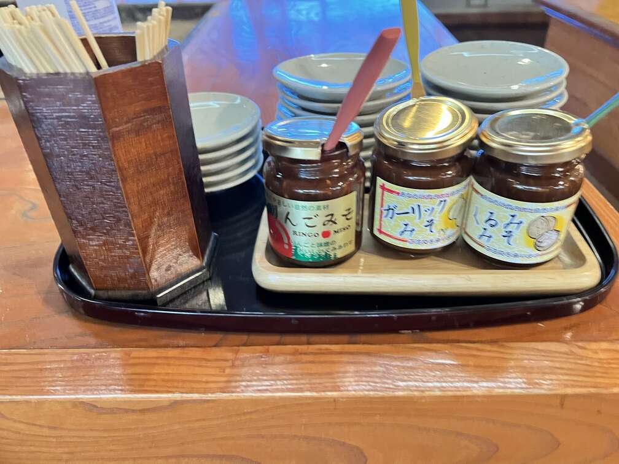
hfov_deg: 67.3
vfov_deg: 53.1
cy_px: 232
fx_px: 465
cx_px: 310
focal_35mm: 26
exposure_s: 1/25
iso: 640
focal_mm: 5.7
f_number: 1.5
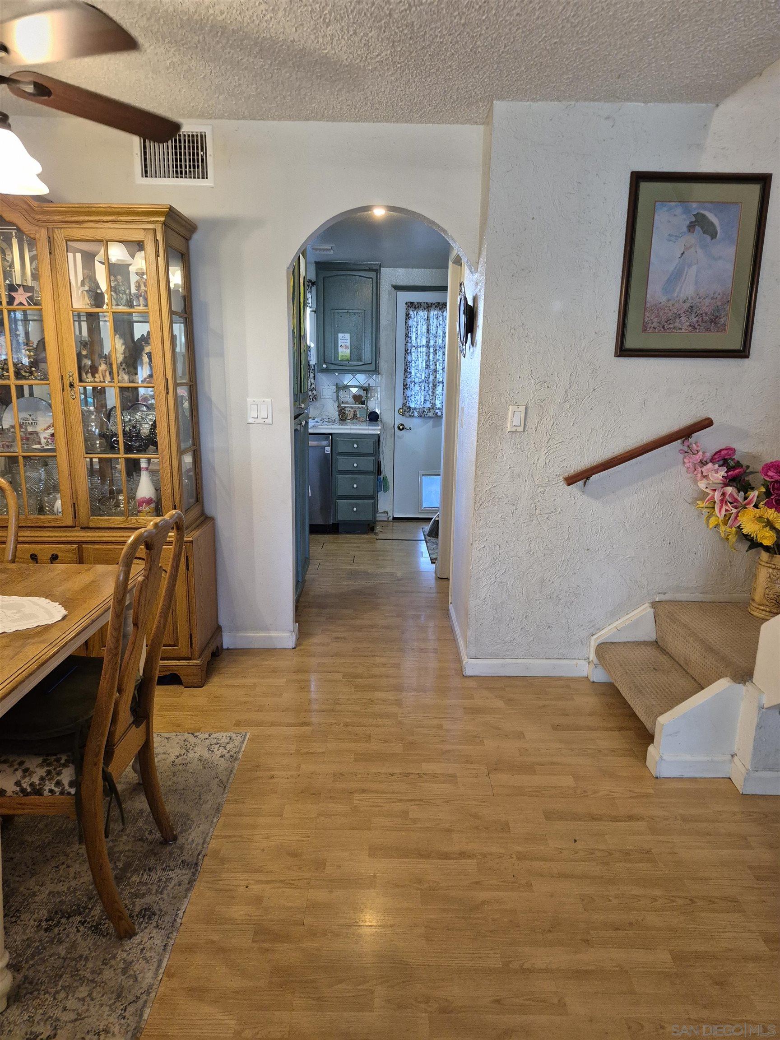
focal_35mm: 23
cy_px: 520
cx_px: 390
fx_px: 691
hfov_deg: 58.9
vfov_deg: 73.9
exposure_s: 1/120
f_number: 1.8
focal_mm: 5.4
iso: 640
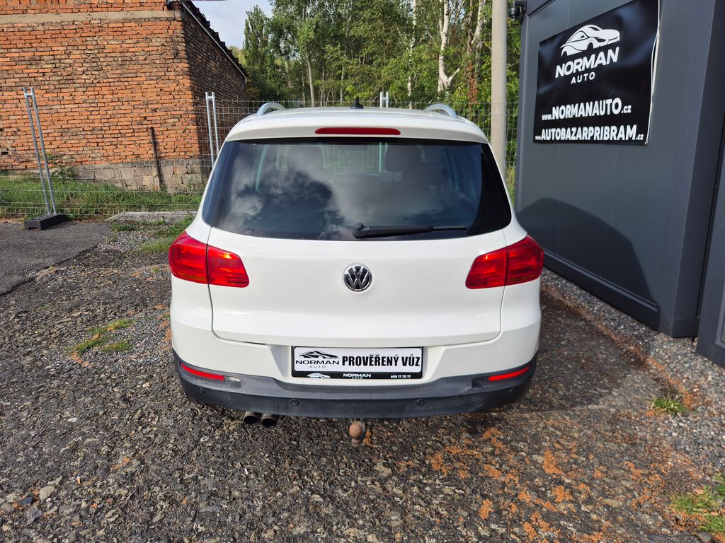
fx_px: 482
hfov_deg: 73.9
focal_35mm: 23
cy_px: 272
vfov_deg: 58.9
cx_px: 362
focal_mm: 5.4
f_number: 1.8
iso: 25
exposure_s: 1/972
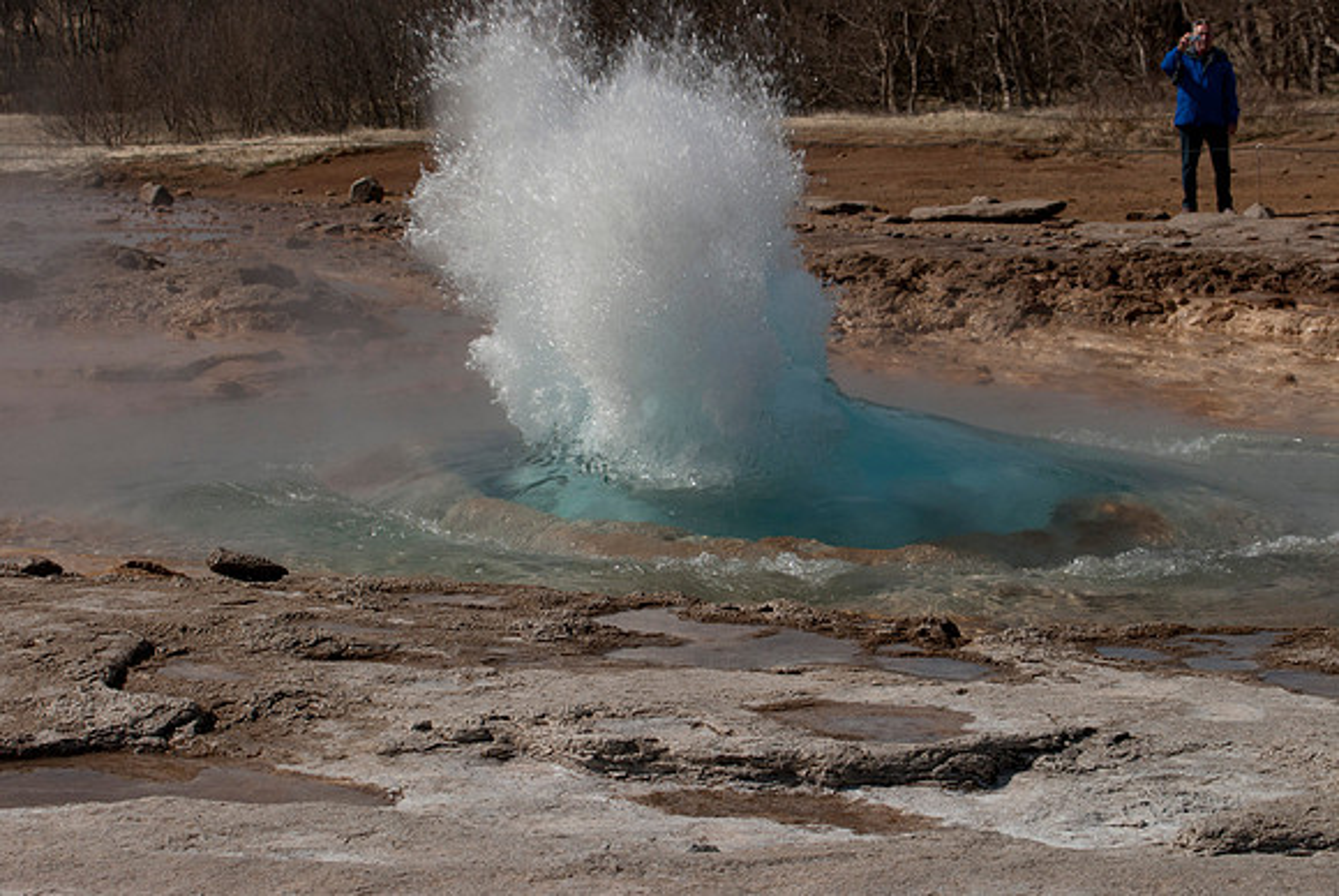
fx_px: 3909
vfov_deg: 13.1
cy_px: 448
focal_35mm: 105
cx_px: 670
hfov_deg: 19.4
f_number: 9
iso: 320
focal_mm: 70
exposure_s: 1/400
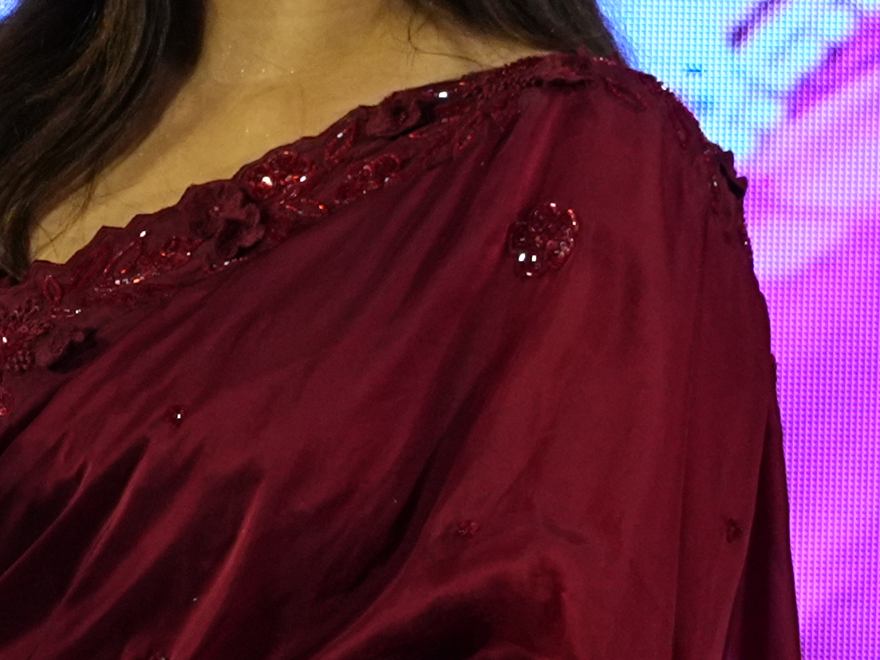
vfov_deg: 1.1
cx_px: -600
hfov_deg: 1.4
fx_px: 34748
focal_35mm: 1367
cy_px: 1280
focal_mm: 165
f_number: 4
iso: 640
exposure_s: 1/160
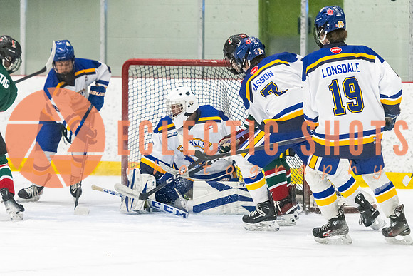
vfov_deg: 5.9
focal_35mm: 233
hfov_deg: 8.8
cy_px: 193
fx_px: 2675
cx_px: 164
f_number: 2.8
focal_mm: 140
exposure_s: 1/800
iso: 4000
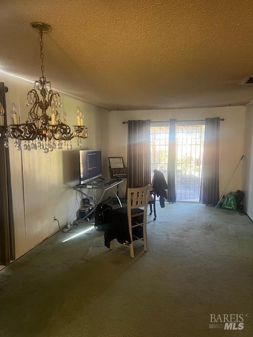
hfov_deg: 53.1
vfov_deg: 67.3
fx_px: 253
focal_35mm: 26
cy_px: 168
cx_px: 126
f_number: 1.5
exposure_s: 1/60
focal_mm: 5.7
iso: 200
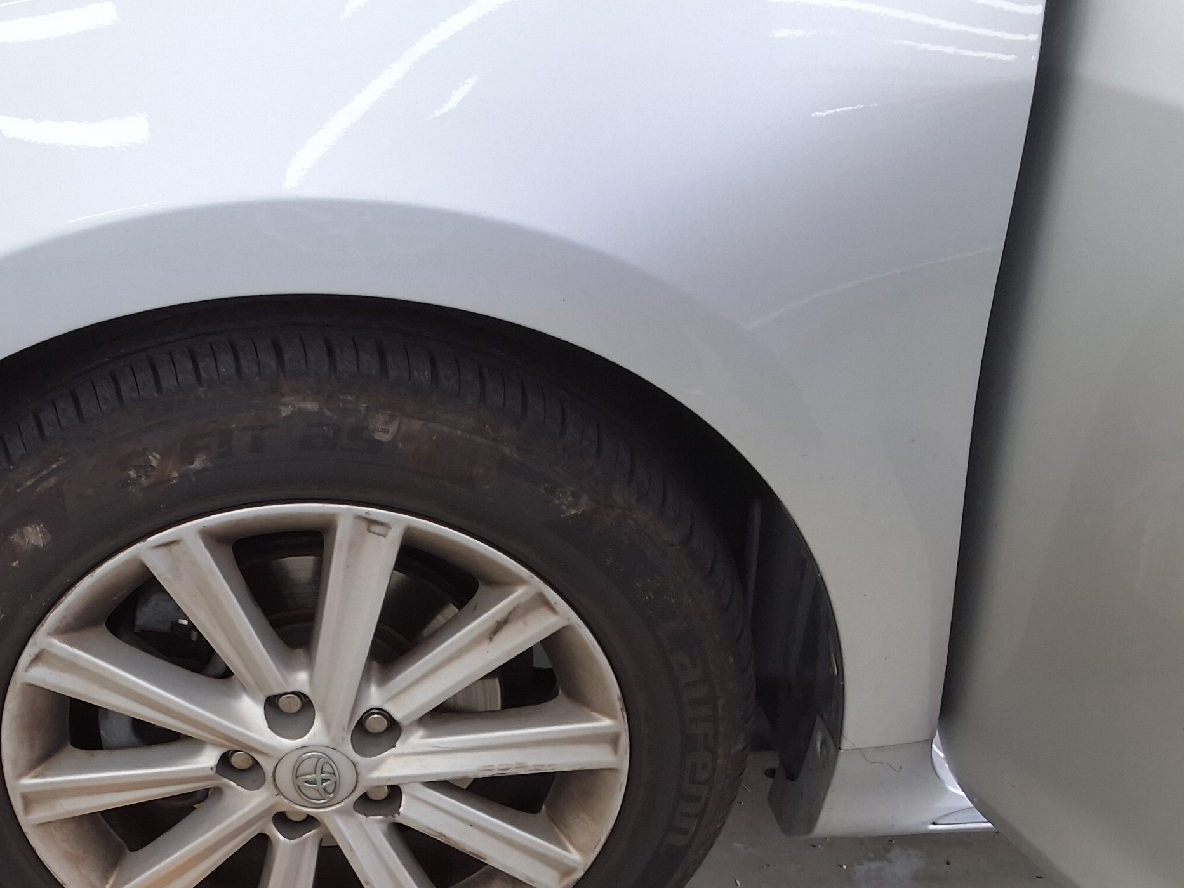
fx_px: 1676
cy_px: 770
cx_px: 361
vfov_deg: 28.7
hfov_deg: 38.3
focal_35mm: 49
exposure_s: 1/60
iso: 40
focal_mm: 2.91
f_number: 1.9
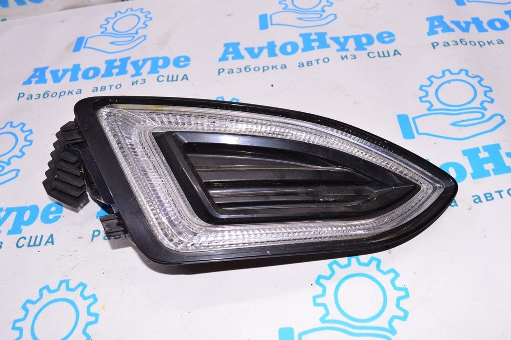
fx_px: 468
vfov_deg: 39.9
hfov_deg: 57.3
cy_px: 170
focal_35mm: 33
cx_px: 256
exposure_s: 1/200
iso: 1600
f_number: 8
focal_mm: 22
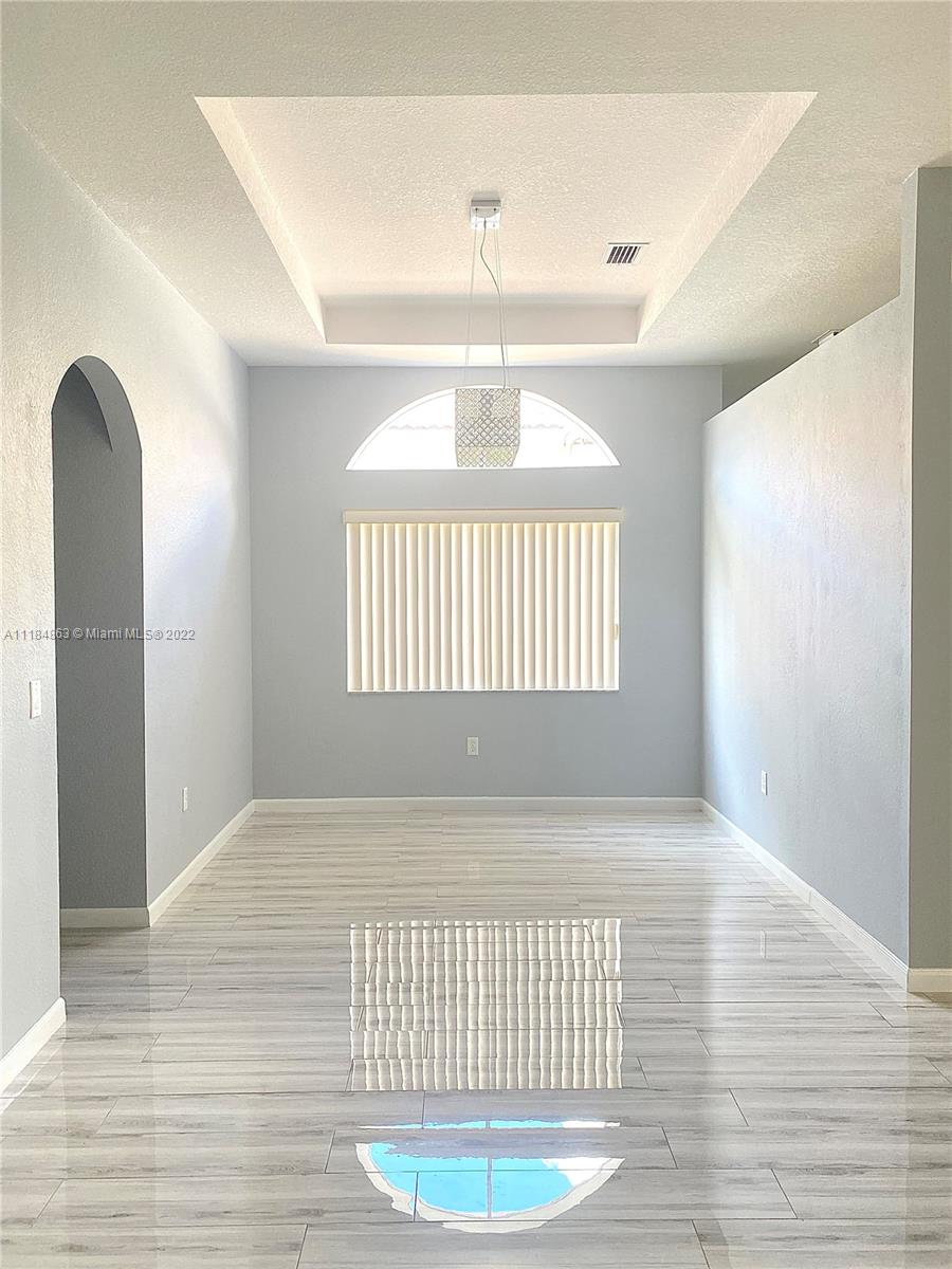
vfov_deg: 67.3
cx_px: 476
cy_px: 634
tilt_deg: -1.2
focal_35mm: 26
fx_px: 953
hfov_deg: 53.1
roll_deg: -0.2
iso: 125
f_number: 1.8
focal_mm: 4.25
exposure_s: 1/116
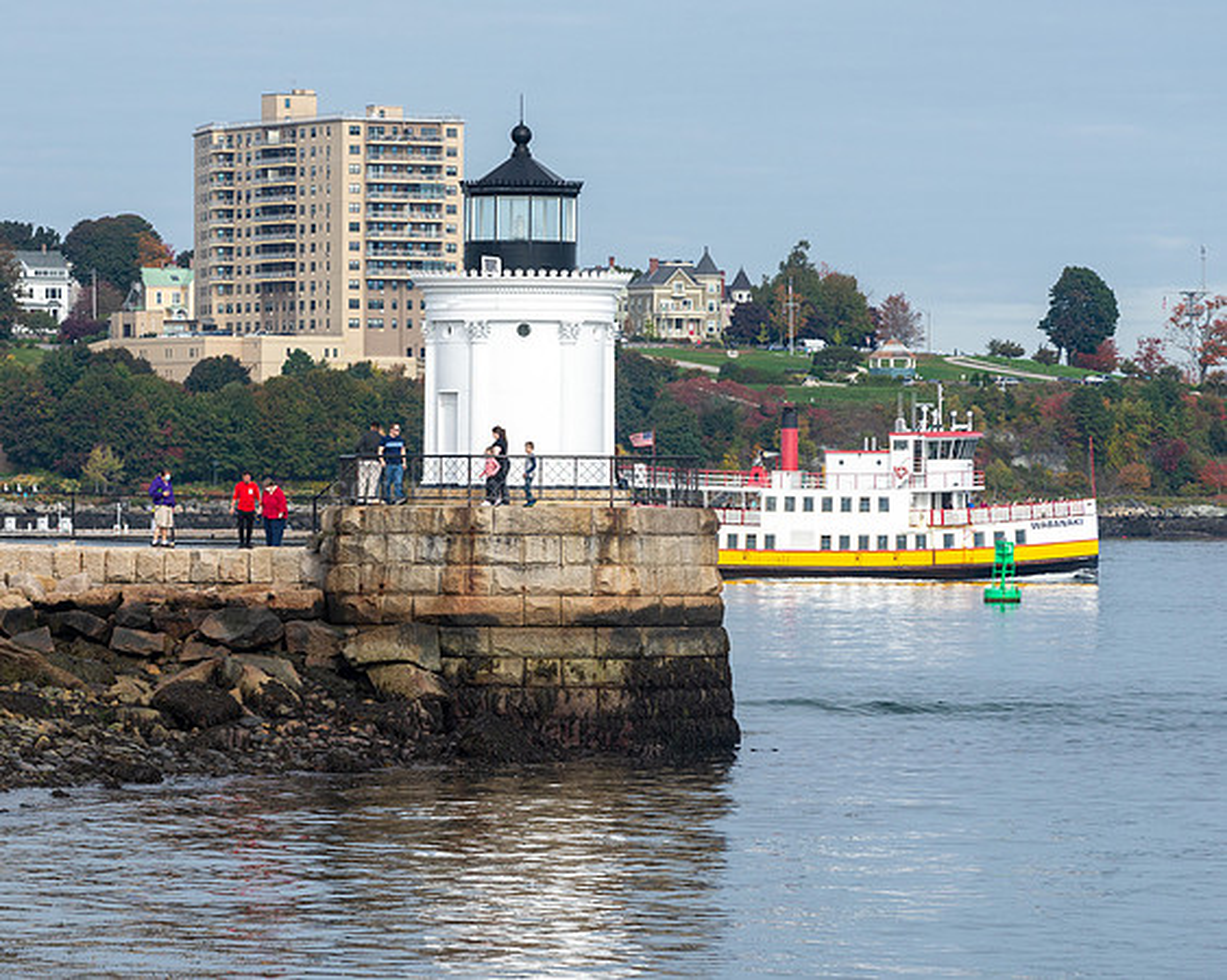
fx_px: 8260
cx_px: 402
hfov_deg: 8.5
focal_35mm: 228
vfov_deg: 6.8
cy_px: 493
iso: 400
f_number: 8
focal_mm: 155
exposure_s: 1/1000
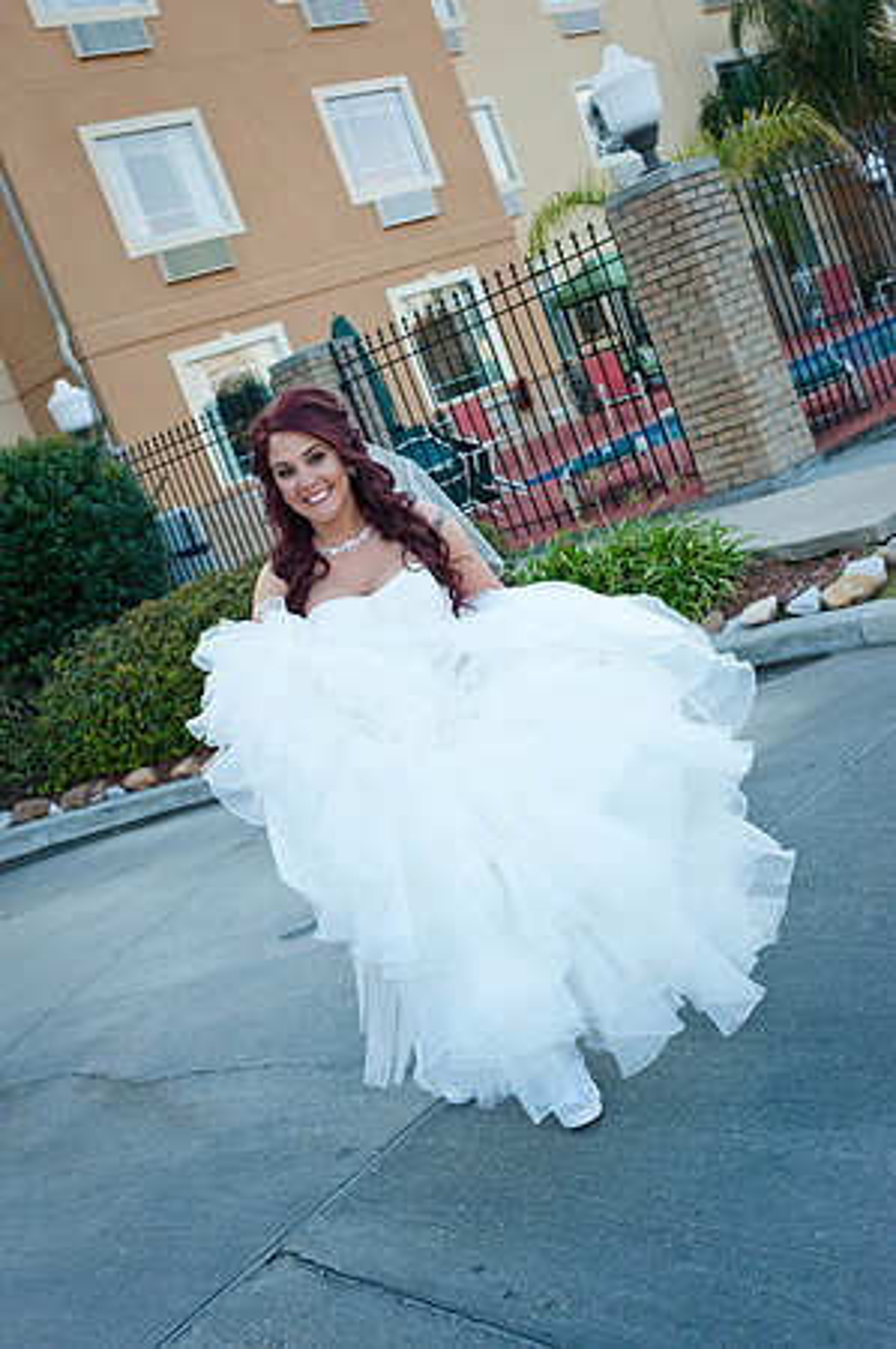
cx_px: 448
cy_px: 674
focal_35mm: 40
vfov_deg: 48.5
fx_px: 1497
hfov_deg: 33.3
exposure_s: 1/160
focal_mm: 40
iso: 320
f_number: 5.6
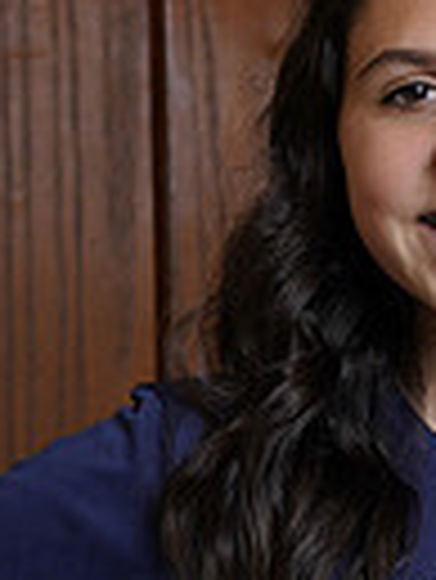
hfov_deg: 4.1
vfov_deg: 5.4
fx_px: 6136
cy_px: 643
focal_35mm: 366
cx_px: 494
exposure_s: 1/250
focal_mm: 85
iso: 200
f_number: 5.6
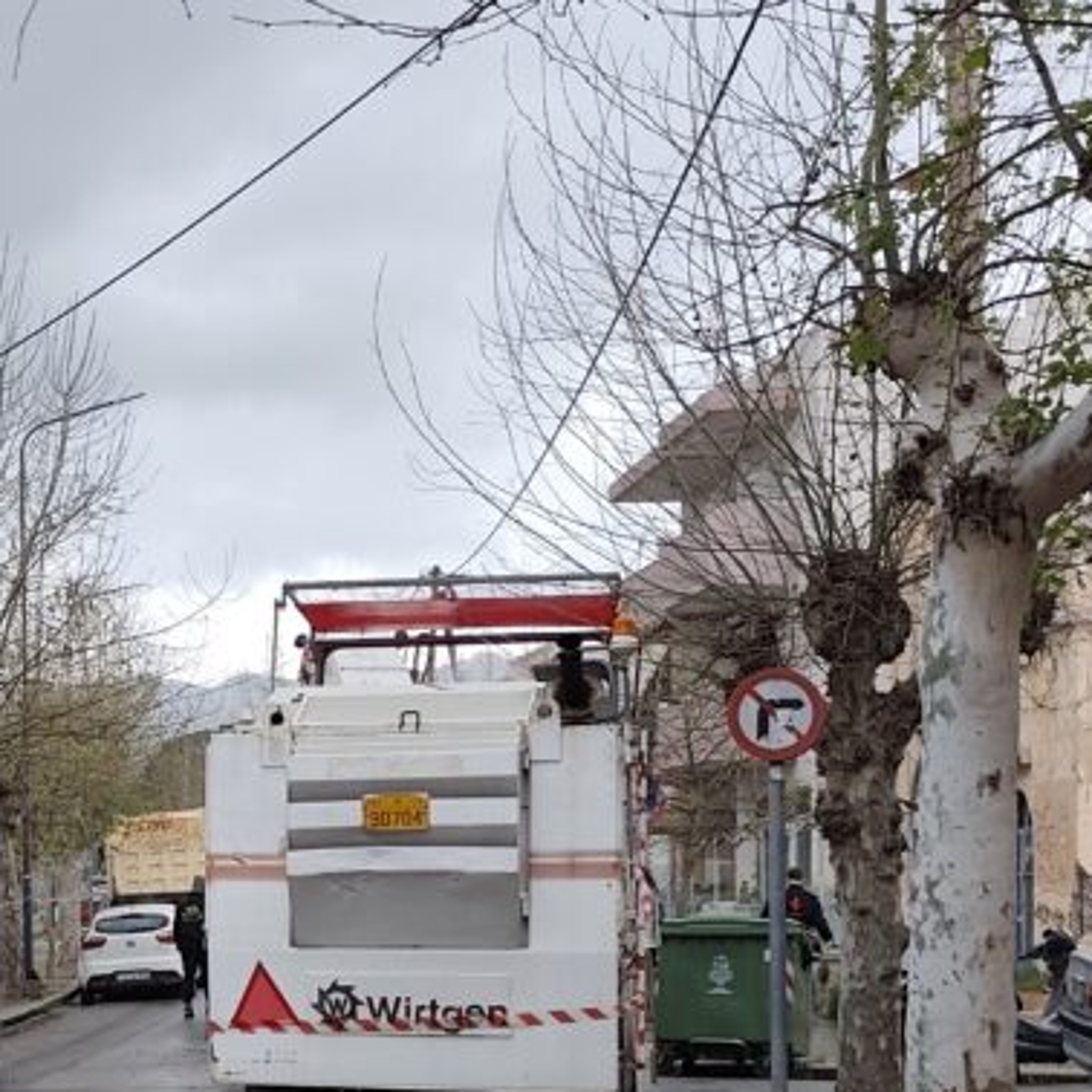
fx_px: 2248
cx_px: -69
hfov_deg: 25.5
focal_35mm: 63
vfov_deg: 26.6
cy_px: 919
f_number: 1.65
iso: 50
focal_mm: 6.19
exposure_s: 1/100
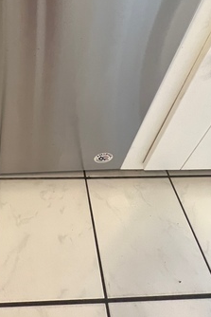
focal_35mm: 27
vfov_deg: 59.7
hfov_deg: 45.5
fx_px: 237
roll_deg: -3.6
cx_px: 42
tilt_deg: -36.1
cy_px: 46
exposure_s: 1/60
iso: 400
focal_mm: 1.57
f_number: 1.8
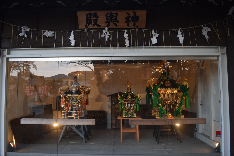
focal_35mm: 27
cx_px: 117
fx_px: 175
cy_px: 78
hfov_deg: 67.4
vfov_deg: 47.9
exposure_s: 1/500
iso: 1800
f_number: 3.5
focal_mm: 18
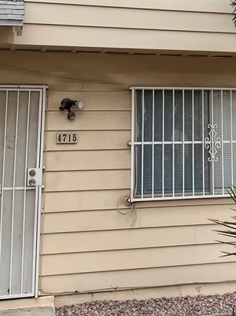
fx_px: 591
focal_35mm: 65
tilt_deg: +8.0
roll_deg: -2.2
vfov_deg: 28.9
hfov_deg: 22.3
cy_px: 43
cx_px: 187
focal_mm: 5.7
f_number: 1.5
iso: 50
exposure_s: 1/1511
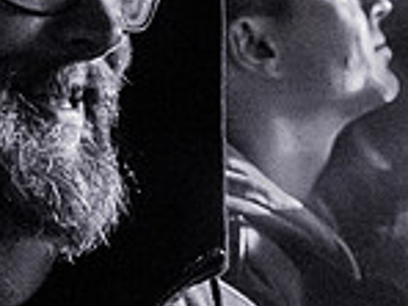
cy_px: 74
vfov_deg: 12.9
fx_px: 1344
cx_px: 201
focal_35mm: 114
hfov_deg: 17.3
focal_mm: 24
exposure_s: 1/30
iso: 12800
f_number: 2.8
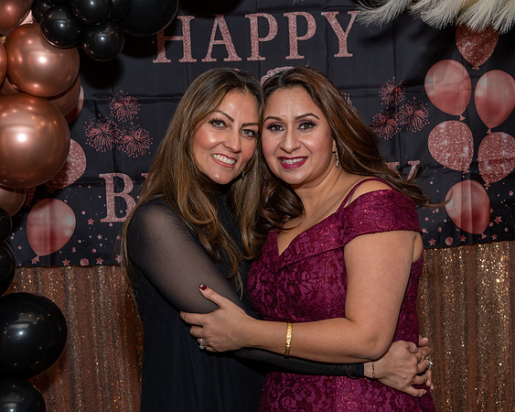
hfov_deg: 27.0
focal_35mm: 70
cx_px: 292
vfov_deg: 21.7
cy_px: 212
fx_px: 1072
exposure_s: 1/250
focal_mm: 40
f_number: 9
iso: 640
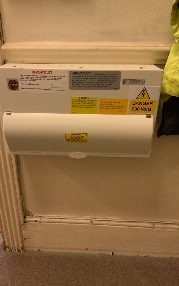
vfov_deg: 61.2
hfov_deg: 40.6
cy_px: 142
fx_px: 242
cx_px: 80
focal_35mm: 31
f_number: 1.8
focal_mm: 3
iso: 320
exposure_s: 1/25
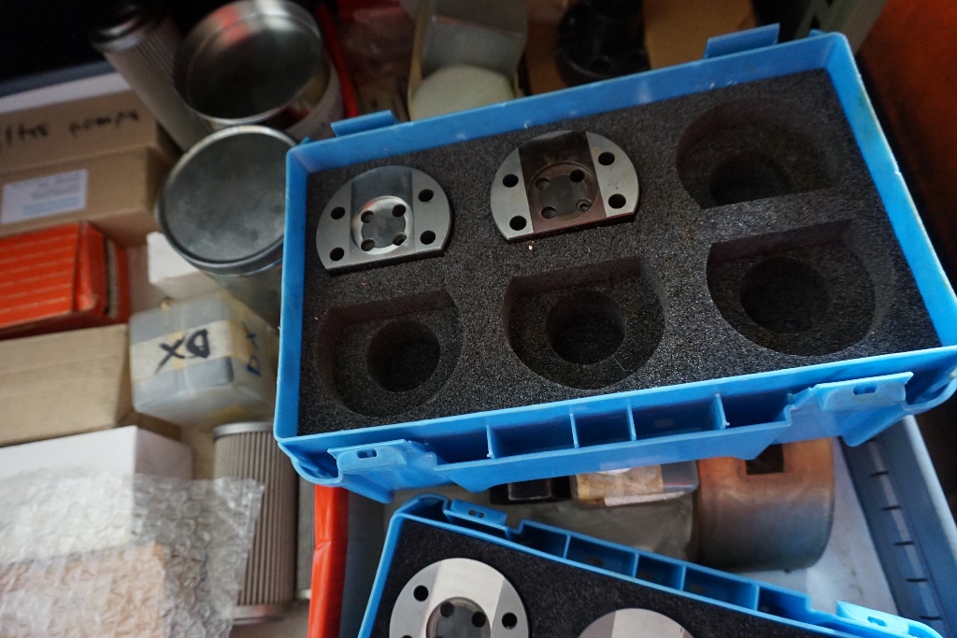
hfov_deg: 73.7
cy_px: 319
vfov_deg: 53.1
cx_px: 478
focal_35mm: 24
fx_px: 638
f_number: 3.5
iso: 2500
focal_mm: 16
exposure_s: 1/60
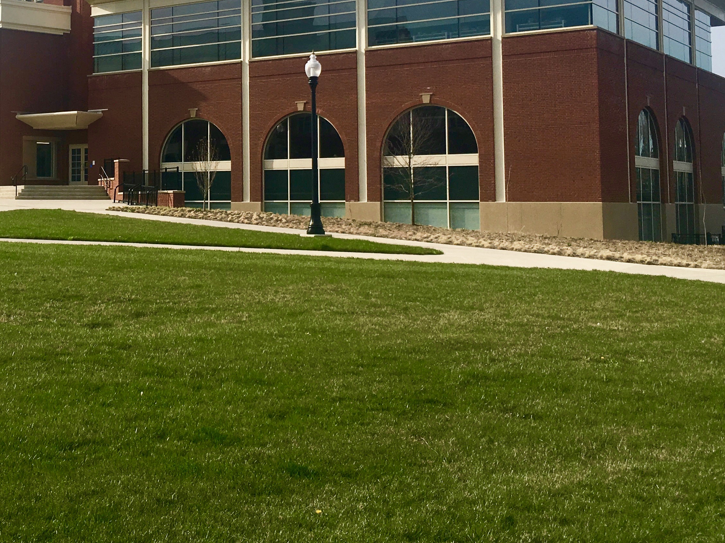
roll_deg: +0.0
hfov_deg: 35.7
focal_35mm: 52
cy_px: 124
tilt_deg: +4.6
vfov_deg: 27.6
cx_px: 149
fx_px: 1089
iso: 25
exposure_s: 1/2079
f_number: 2.2
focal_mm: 4.15
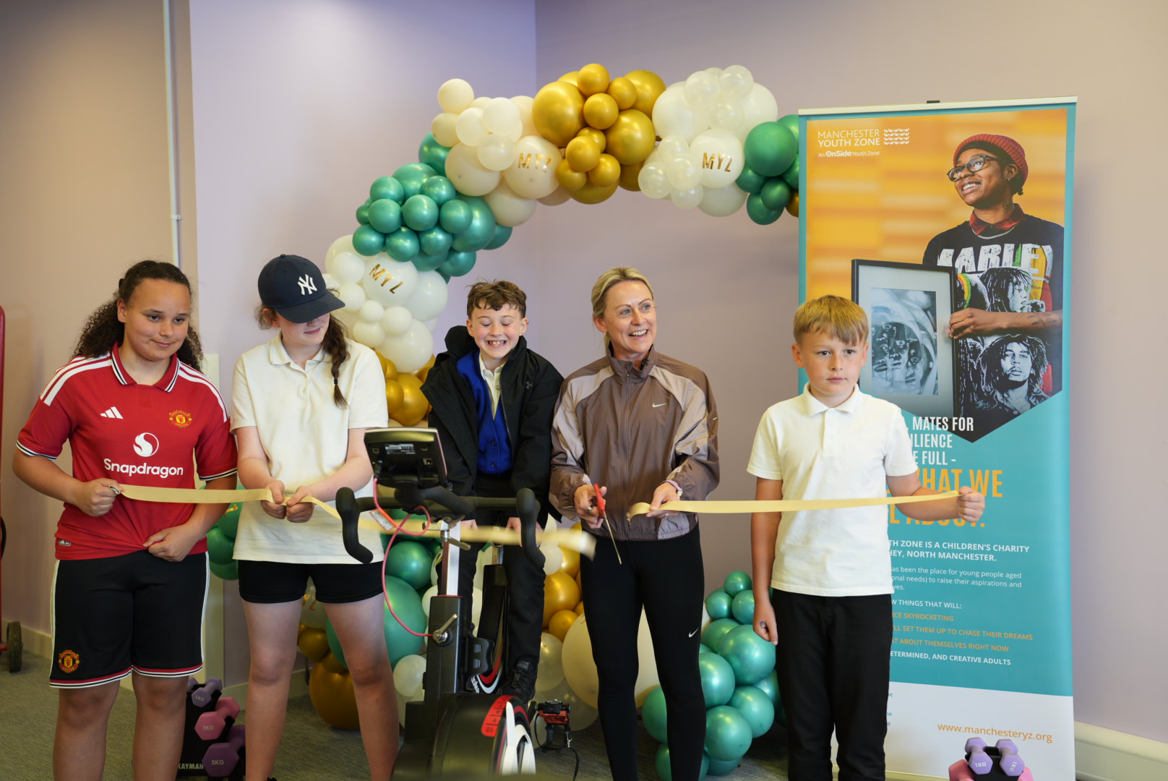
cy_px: 390
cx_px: 584
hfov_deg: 46.4
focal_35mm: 42
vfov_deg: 31.9
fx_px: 1364
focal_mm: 42
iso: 400
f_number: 2.8
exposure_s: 1/50
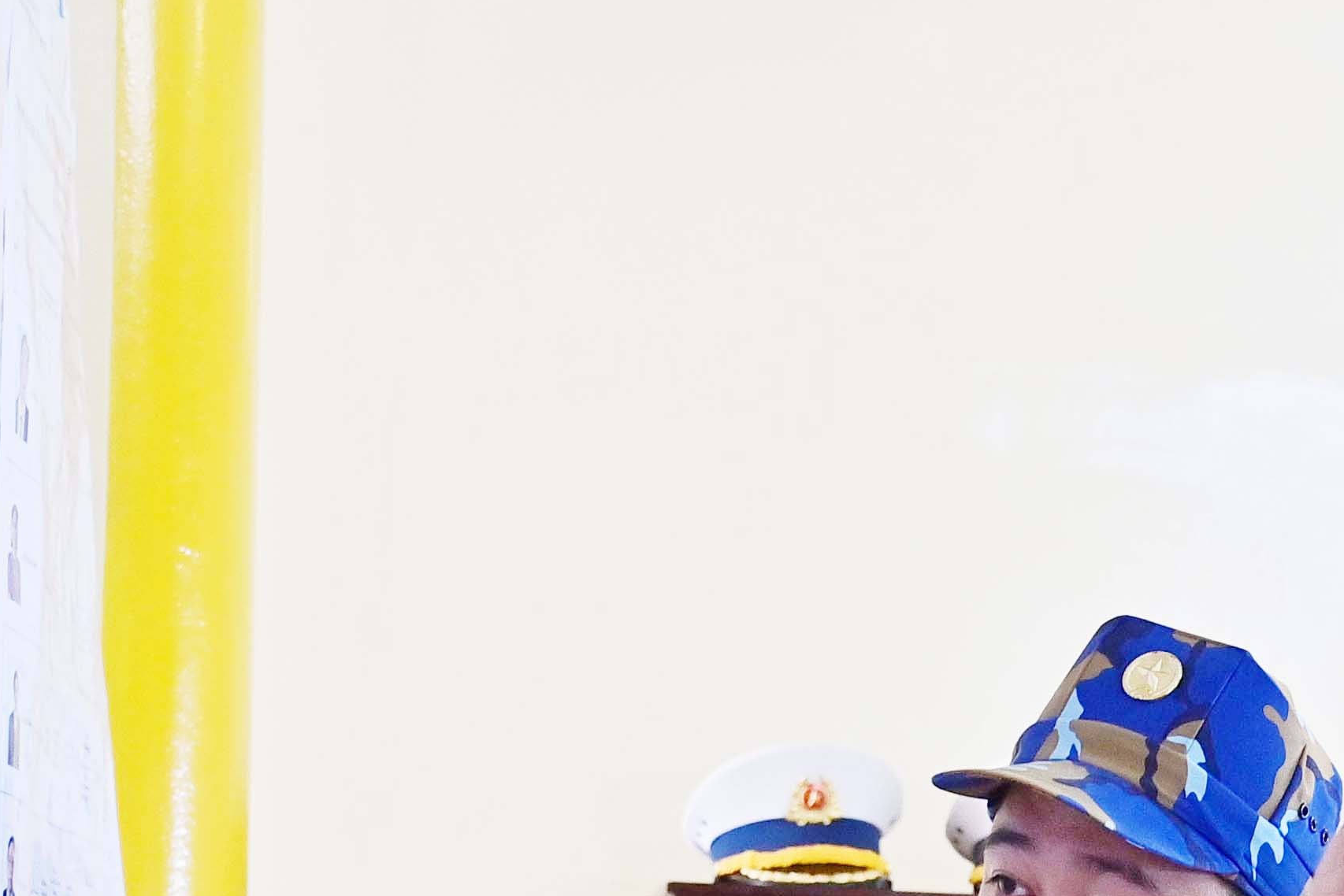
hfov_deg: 16.1
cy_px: 1294
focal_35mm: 124
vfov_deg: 10.7
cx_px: 1439
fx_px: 4630
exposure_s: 1/60
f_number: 5.6
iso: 800
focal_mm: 38
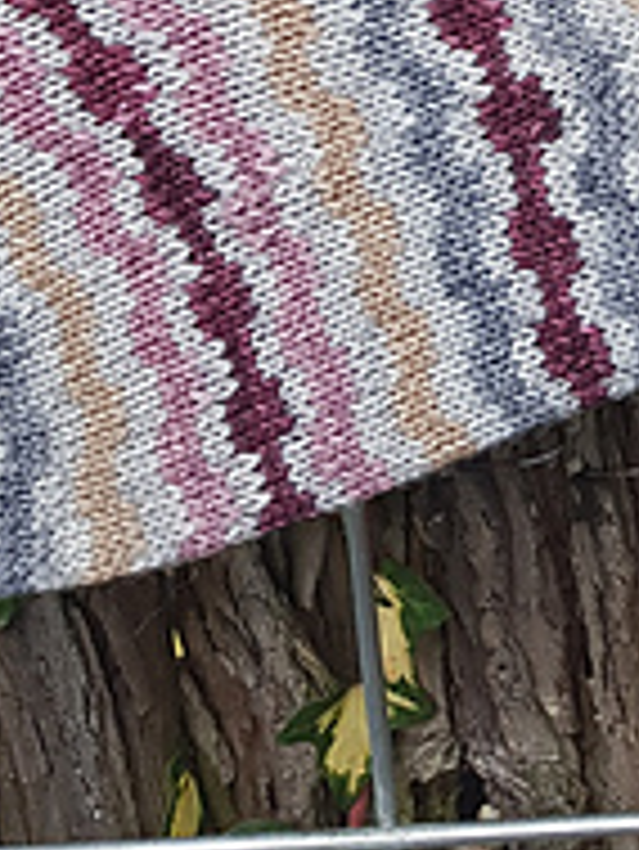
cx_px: 693
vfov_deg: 18.5
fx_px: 2163
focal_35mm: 88
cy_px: -576
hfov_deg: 16.3
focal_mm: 4.2
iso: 100
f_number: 1.7
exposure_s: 1/50
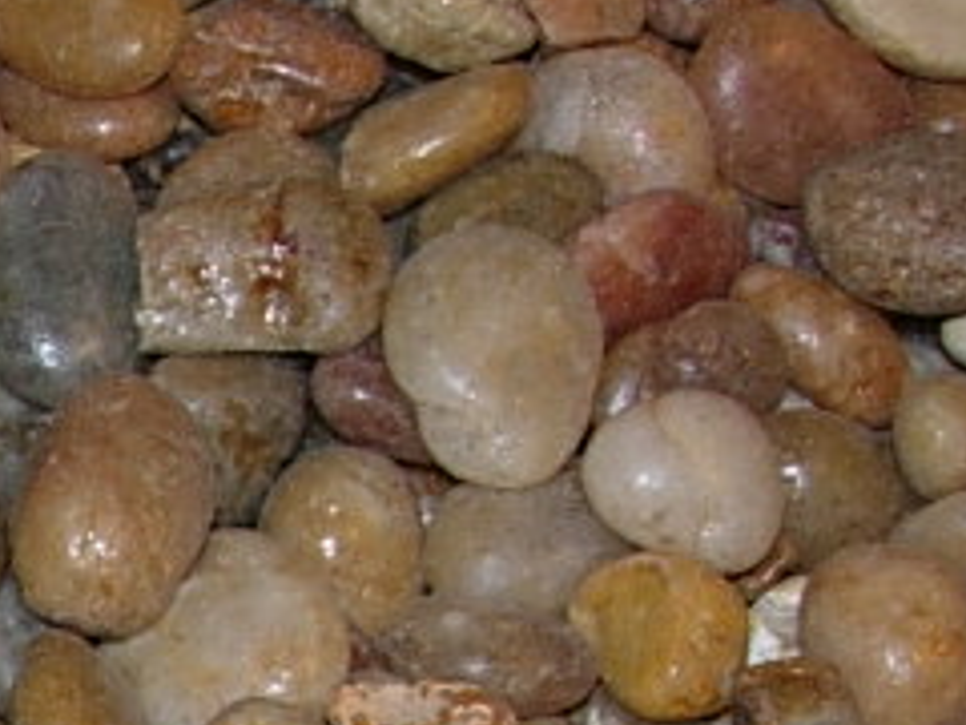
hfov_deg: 11.0
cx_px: -1055
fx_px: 4521
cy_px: 1301
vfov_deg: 8.8
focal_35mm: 162
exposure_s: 1/64
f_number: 4.8
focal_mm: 7.8
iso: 79
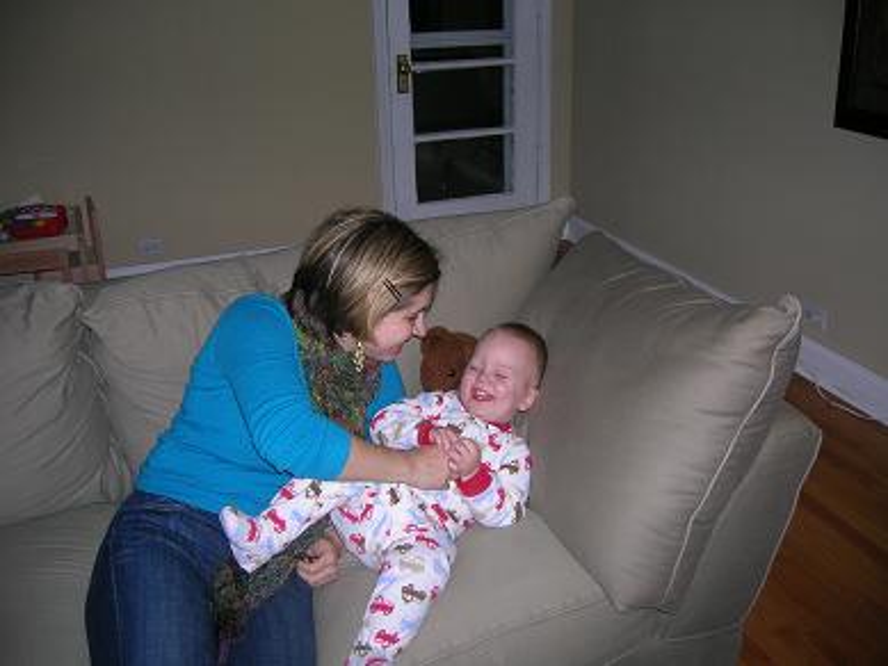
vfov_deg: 41.8
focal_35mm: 34
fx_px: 872
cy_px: 333
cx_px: 444
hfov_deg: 53.9
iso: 63
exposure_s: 1/60.1
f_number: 2.9
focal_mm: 5.7
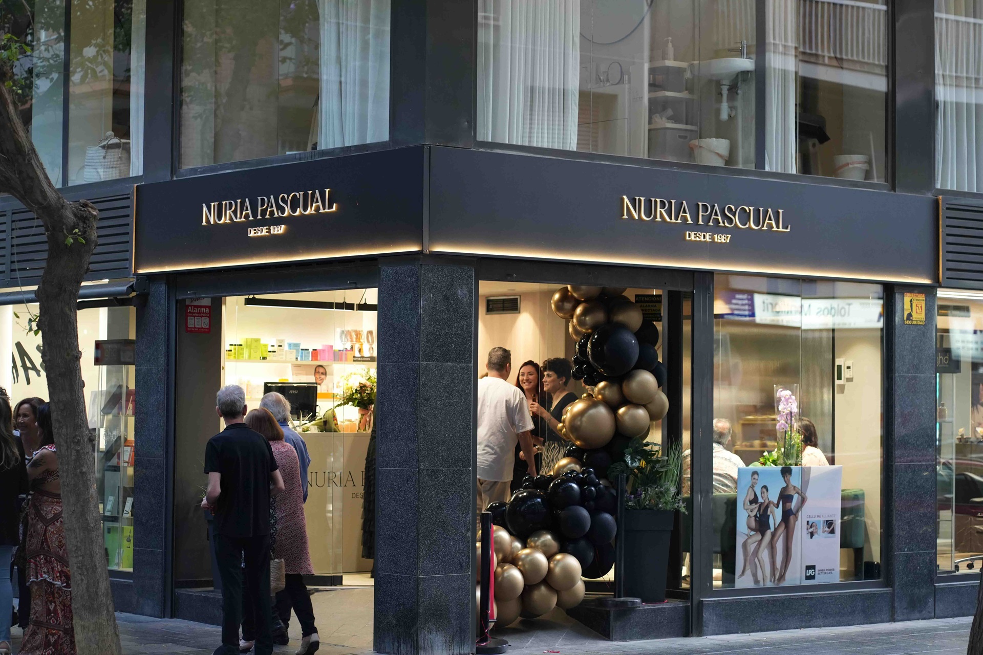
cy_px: 328
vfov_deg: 16.1
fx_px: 2321
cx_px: 492
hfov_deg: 23.9
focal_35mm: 85
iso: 1600
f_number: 2.8
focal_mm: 85
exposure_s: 1/160
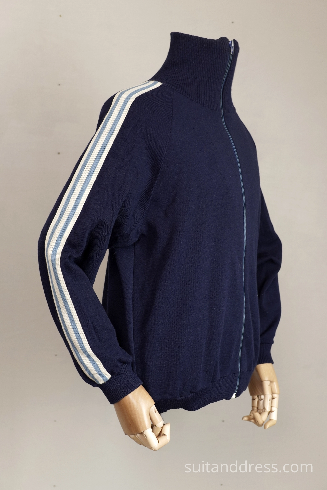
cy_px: 245
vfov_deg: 41.1
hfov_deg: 28.1
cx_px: 164
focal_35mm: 48
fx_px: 654
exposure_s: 1/50
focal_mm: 32
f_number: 5
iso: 400
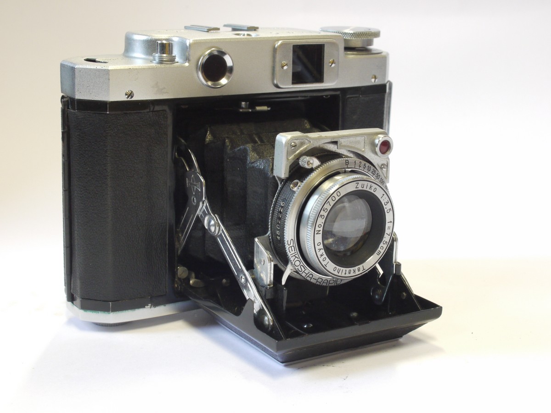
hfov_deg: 32.2
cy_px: 206
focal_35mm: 60
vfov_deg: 24.4
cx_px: 276
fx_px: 955
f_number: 10
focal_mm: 30
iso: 800
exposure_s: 1/15
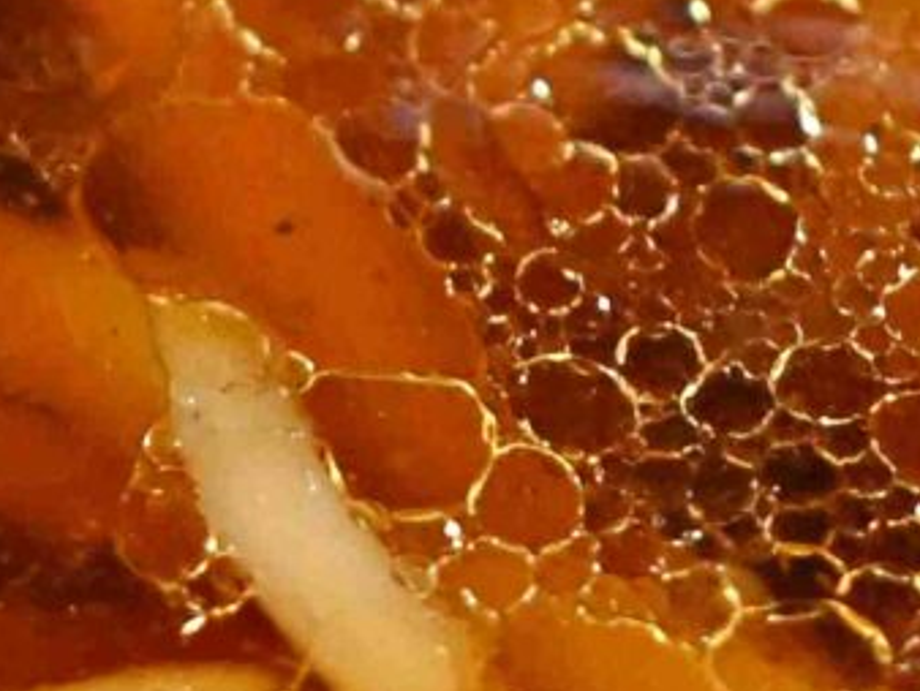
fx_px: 14522
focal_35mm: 546
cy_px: -1585
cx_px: 727
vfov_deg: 2.7
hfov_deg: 3.6
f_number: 3.2
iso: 1400
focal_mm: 50
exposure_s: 1/200
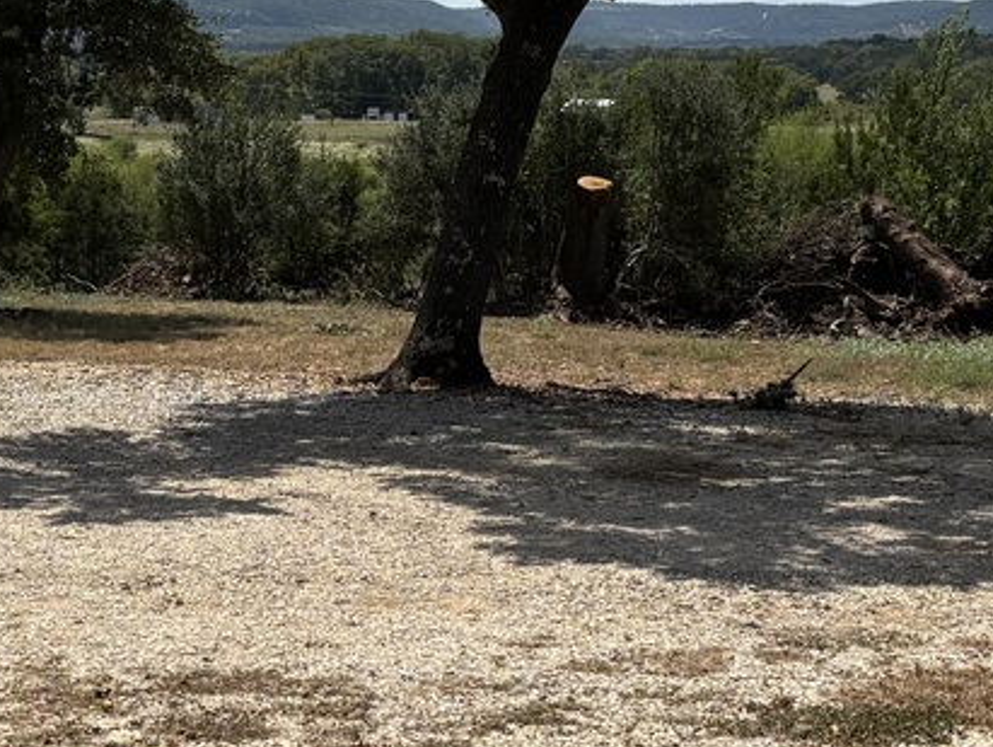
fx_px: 2613
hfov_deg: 21.5
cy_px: 290
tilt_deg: -6.0
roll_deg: -0.4
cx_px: 350
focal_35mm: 91
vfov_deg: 16.2
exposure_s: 1/5952
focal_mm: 5.96
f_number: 1.6
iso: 50
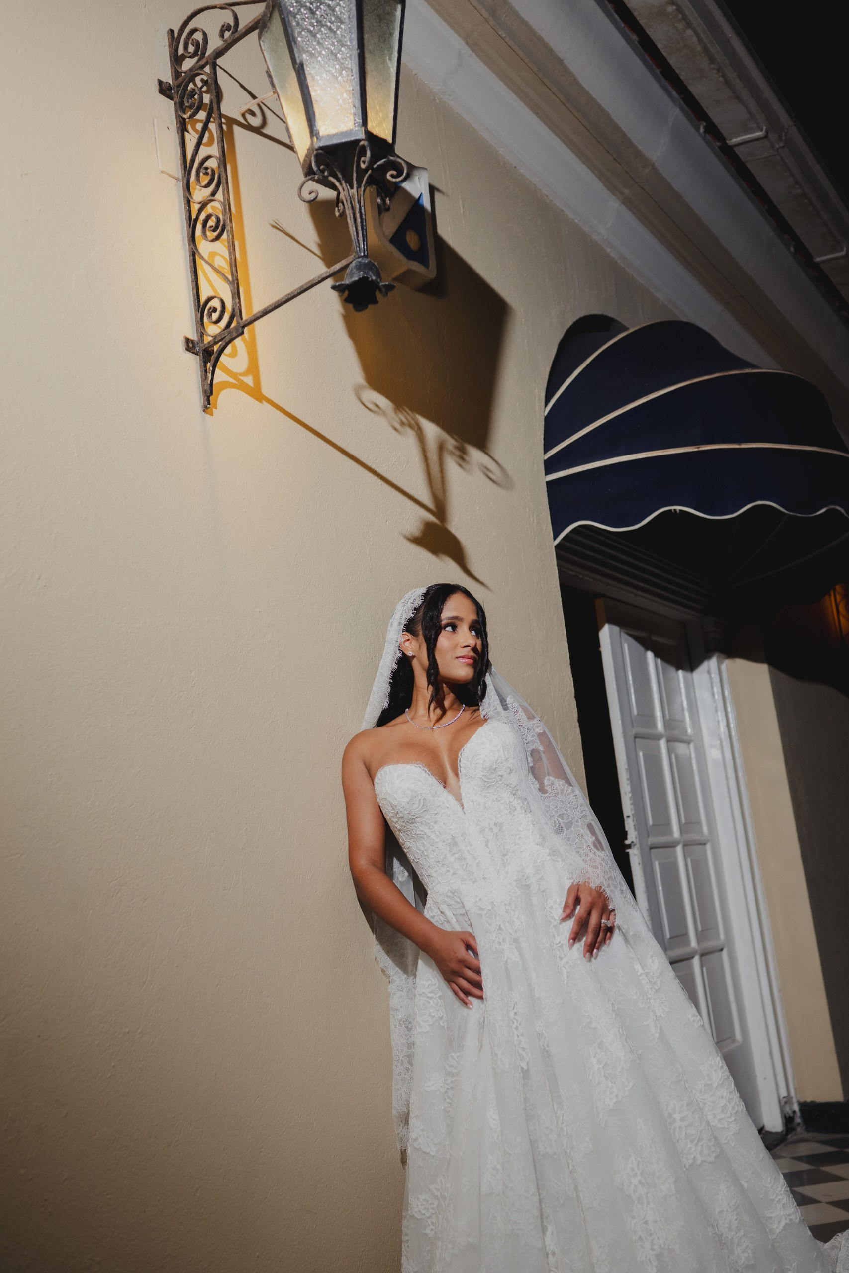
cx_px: 424
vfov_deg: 54.4
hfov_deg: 37.9
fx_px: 1238
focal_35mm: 35
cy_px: 636
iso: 500
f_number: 2.8
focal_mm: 35
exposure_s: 1/125
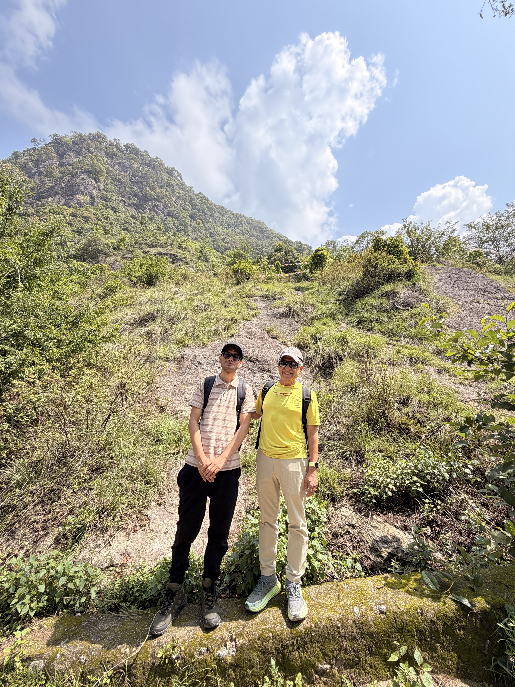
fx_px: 278
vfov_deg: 102.1
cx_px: 258
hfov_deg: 85.7
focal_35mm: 14
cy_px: 344
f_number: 2.2
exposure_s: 1/502
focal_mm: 2.22
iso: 50
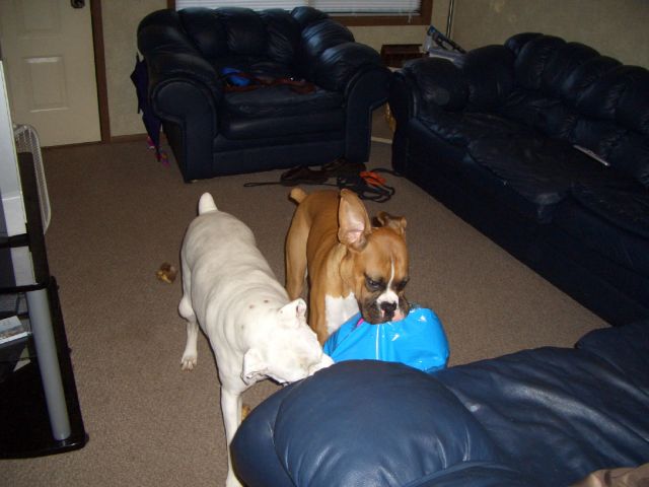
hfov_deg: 52.6
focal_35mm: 35
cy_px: 244
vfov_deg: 40.7
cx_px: 324
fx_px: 656
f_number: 2.6
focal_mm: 5.8
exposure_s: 1/60
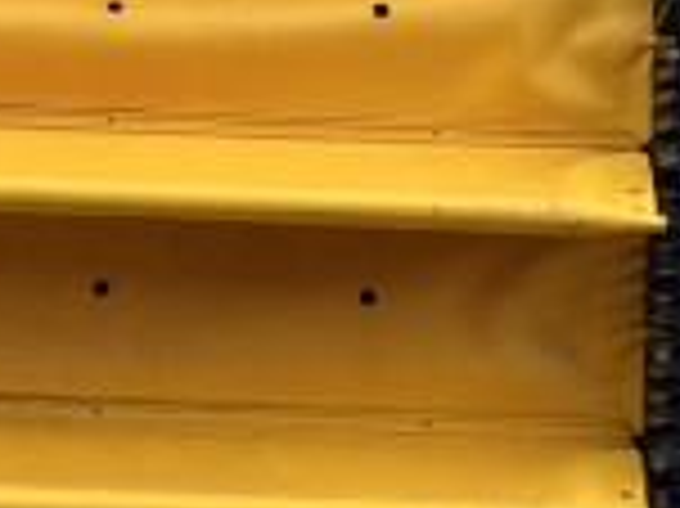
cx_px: 144
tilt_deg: -0.2
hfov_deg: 11.2
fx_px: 3455
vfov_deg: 8.4
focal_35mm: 176
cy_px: -13
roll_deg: +1.3
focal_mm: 5.1
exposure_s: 1/1748
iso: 50
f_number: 1.6
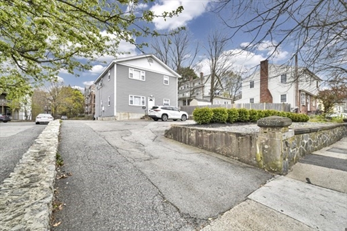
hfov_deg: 100.4
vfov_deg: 77.4
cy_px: 116
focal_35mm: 15
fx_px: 145
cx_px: 174
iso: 800
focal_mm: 15
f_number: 22
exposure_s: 1/250
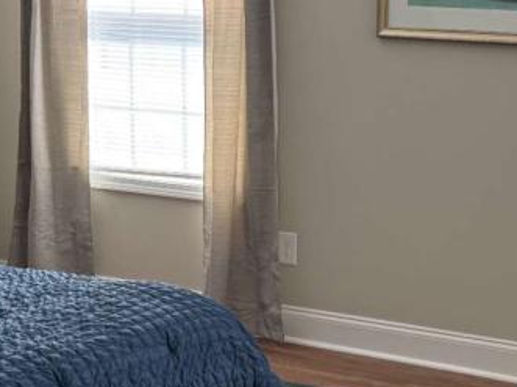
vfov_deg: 17.0
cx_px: 351
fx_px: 1299
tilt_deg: -10.6
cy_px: 225
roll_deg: -0.9
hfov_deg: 22.4
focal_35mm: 87
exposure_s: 1/121
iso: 80
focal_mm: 6.76
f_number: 1.78
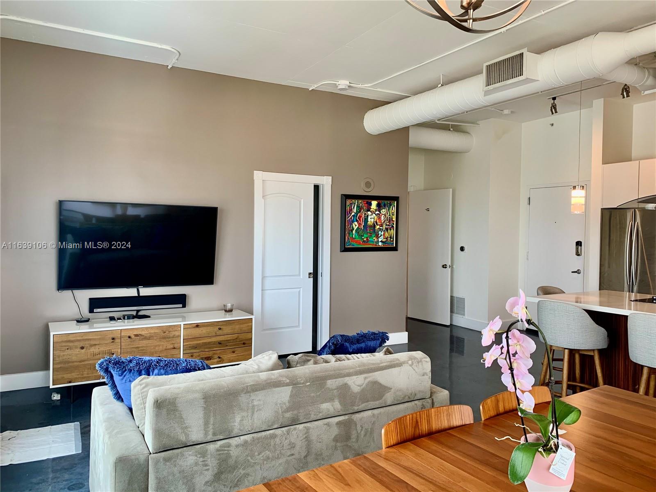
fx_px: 493
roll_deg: -0.6
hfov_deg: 67.3
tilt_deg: -0.2
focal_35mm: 26
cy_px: 246
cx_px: 328
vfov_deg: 53.1
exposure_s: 1/120
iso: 64
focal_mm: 4.25
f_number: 1.8
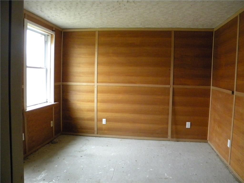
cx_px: 122
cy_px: 92
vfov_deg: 49.7
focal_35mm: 28
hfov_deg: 63.4
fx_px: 197
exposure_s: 1/81.7
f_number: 3.5
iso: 800
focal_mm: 5
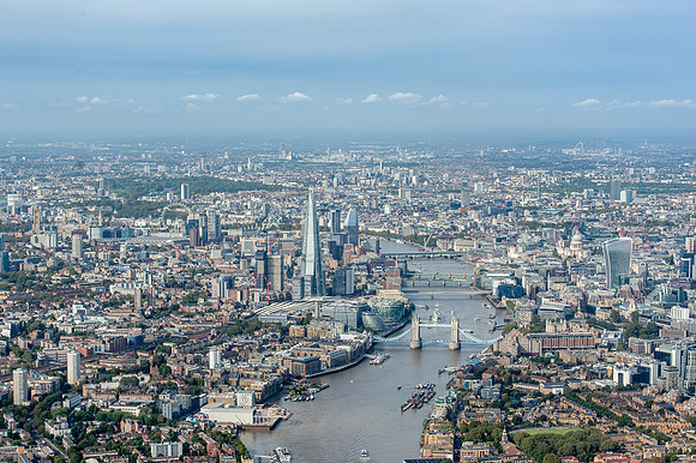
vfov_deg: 18.1
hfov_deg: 26.9
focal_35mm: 75
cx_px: 348
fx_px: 1456
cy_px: 232
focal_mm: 70
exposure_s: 1/250
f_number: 10
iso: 200
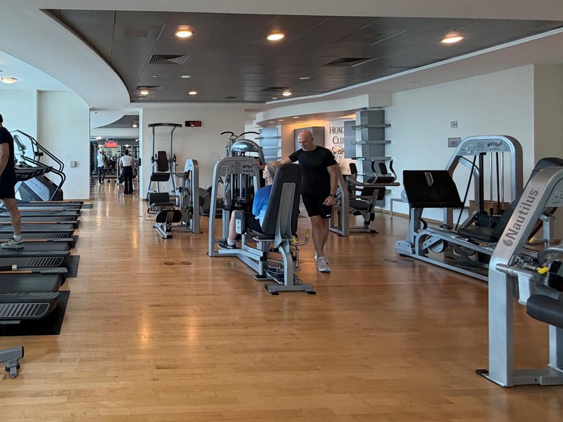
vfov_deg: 60.1
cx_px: 123
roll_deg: +0.2
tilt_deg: +1.4
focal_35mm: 22
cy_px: 153
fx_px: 358
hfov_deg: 69.8
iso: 250
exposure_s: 1/107
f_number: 2.2
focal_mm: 2.22
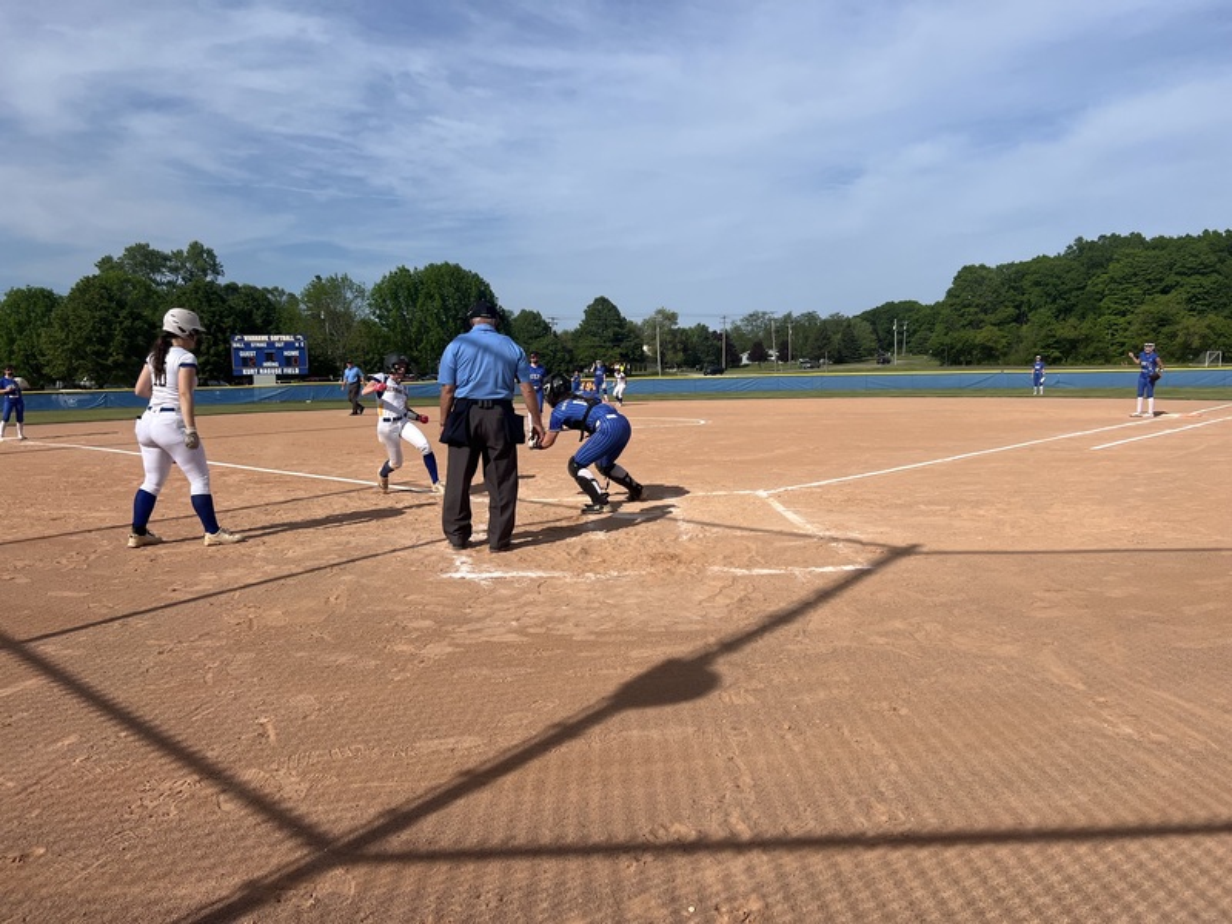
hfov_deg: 67.3
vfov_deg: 53.1
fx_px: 925
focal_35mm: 26
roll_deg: +1.9
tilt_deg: -6.6
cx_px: 616
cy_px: 462
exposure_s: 1/6993
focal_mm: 5.7
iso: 50
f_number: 1.5
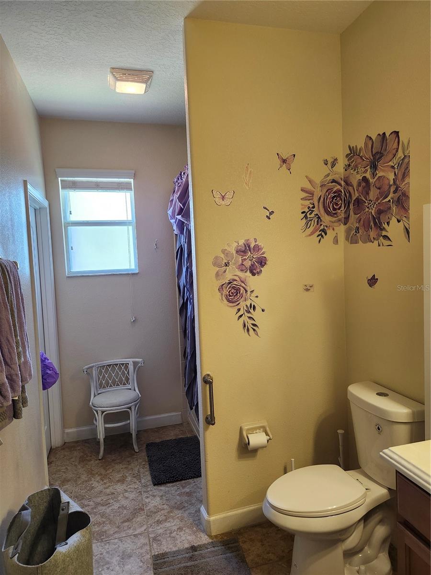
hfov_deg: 58.9
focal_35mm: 23
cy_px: 288
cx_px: 216
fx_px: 382
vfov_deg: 73.9
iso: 400
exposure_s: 1/120
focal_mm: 5.54
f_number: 1.8
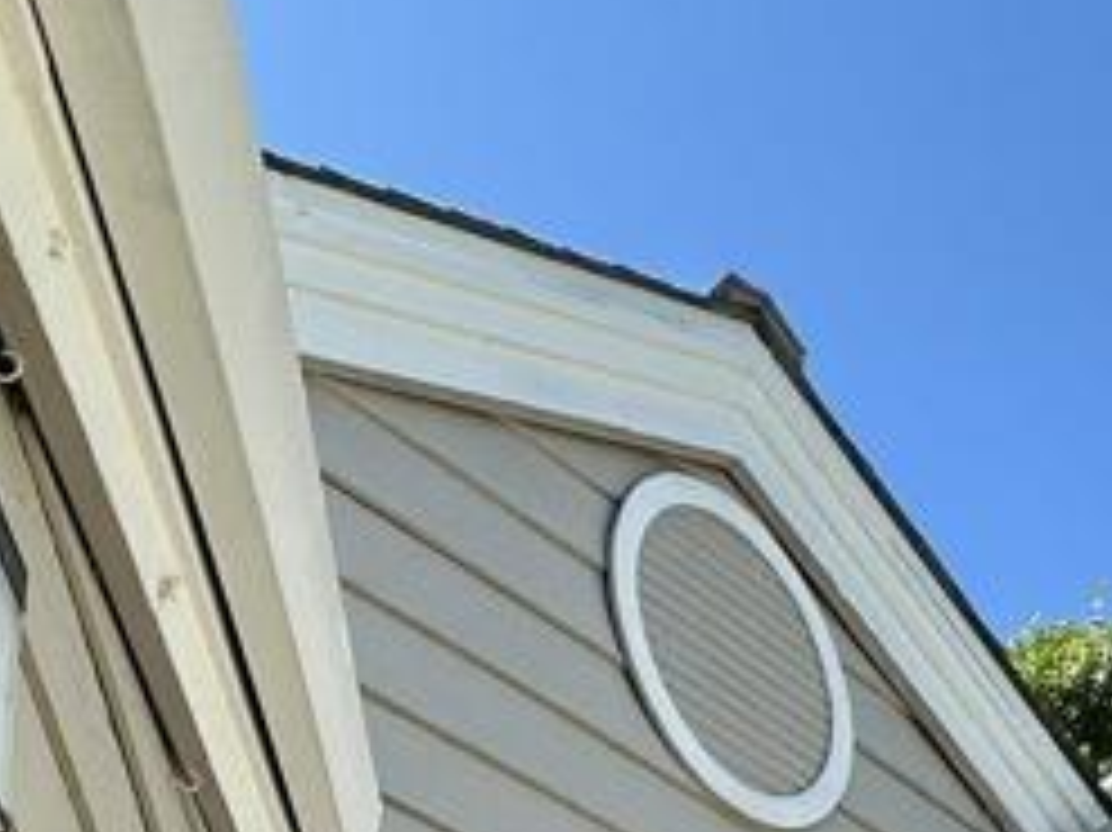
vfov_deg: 17.8
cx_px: 284
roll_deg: -1.5
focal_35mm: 58
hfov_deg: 32.6
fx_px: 1862
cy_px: 1655
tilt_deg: +12.2
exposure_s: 1/690
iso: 40
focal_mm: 2.22
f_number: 2.2
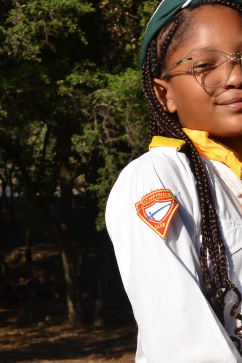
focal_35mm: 111
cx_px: 222
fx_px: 1118
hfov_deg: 12.3
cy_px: 362
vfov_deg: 18.0
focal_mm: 26
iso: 100
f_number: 7.1
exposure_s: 1/200
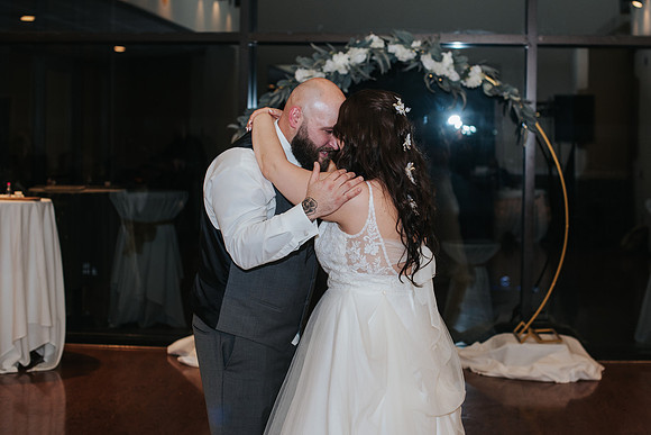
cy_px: 188
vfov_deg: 22.9
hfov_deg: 33.8
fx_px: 1070
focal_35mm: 59
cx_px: 369
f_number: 3.2
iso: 800
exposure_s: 1/200
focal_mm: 50
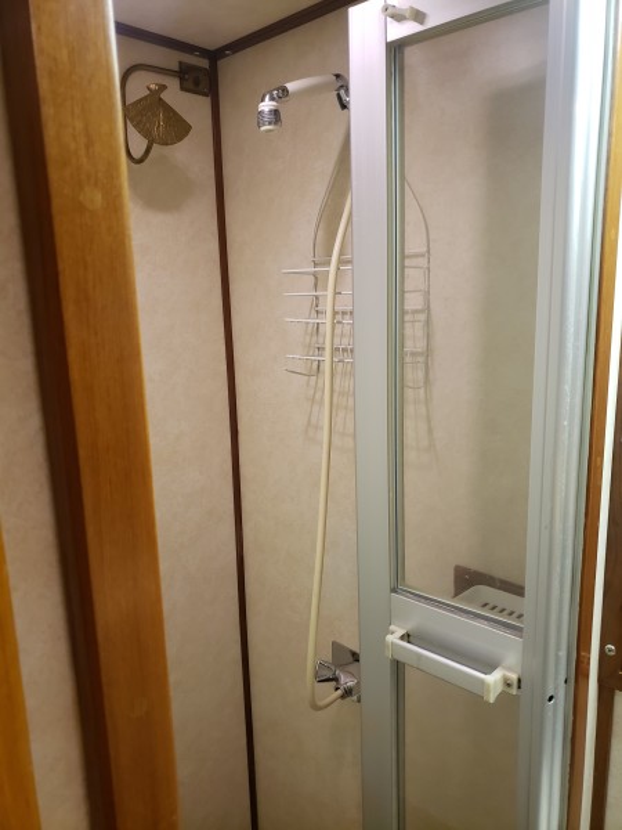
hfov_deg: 53.1
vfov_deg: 67.3
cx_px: 311
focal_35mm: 26
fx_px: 623
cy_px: 415
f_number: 1.5
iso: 320
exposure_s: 1/60
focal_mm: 4.3
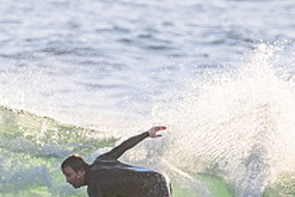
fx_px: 18084
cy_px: 244
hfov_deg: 0.9
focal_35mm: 2207
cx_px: 142
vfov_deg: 0.6
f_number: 11
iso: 2000
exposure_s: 1/2000
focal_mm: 800
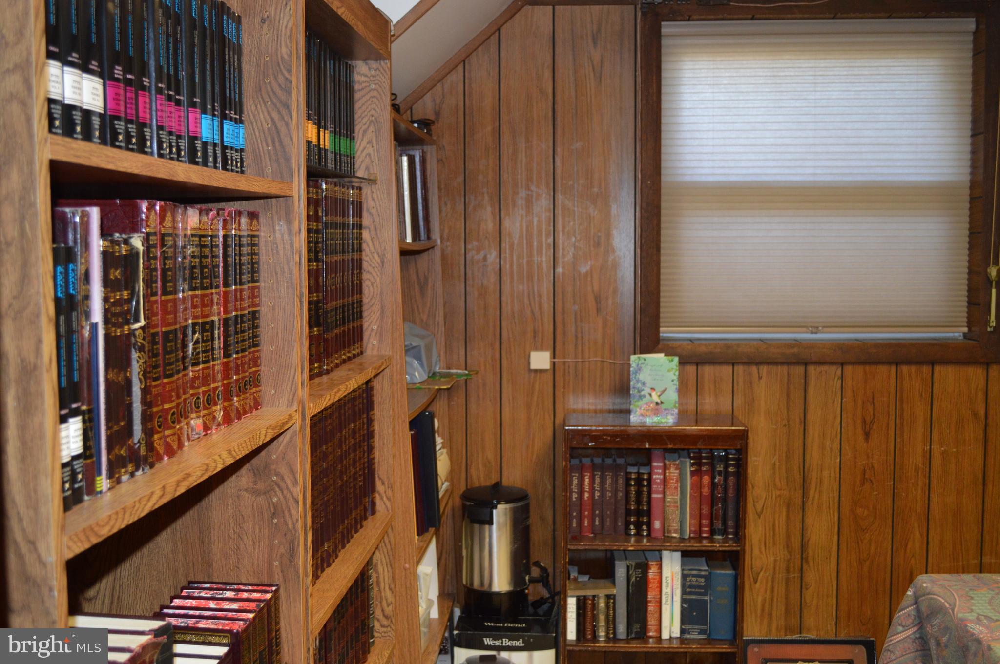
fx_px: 1082
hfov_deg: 49.6
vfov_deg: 34.1
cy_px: 332
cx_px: 500
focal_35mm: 39
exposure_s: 1/60
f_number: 4.2
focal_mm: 26
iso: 900
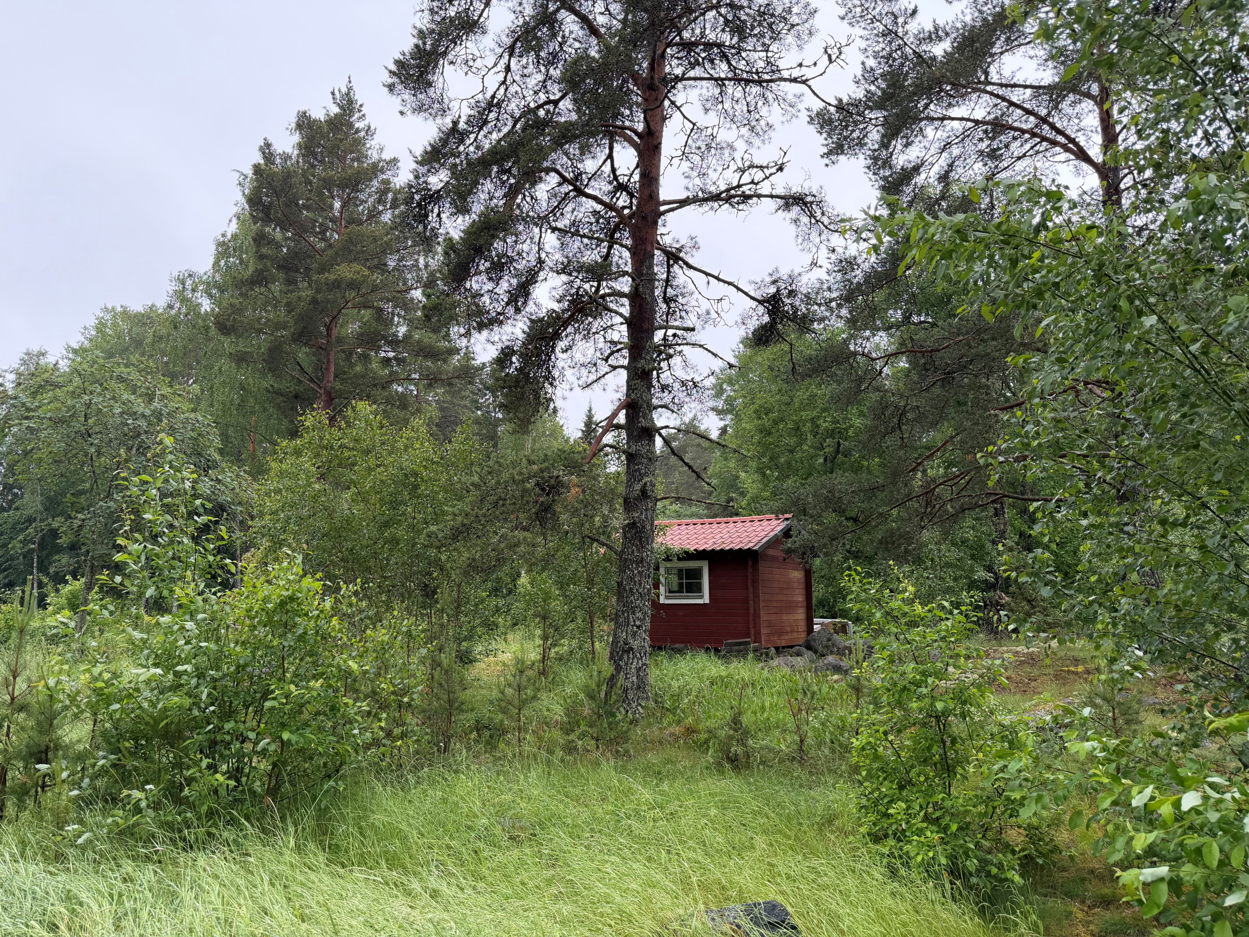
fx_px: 866
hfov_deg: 71.6
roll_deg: -1.6
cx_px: 624
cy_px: 468
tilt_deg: +7.9
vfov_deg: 56.8
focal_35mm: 24
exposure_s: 1/643
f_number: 1.78
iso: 100
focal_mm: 6.76
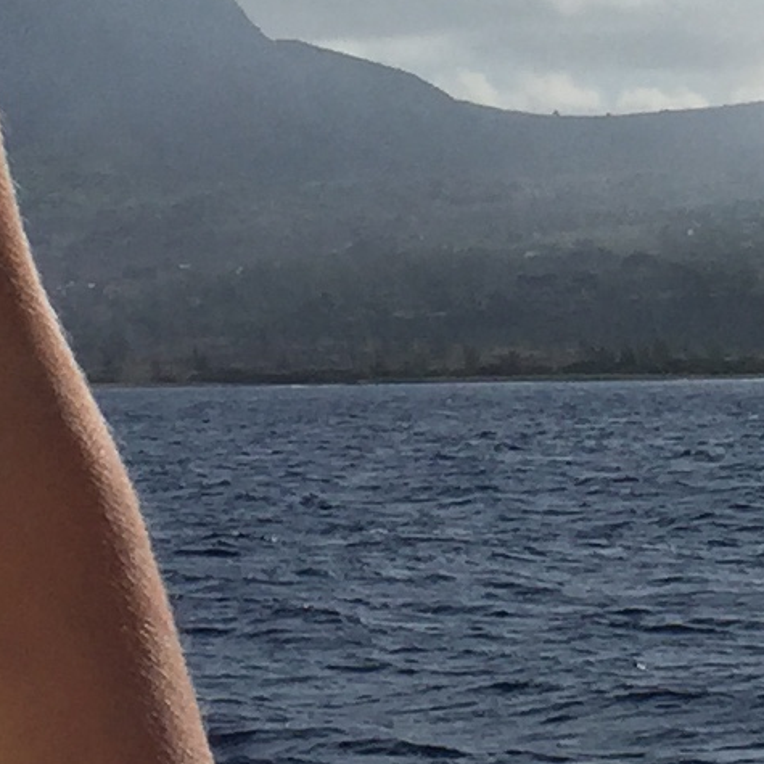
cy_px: -204
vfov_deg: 9.8
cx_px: 405
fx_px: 4395
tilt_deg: +6.8
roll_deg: +0.4
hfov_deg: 9.9
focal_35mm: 176
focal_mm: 4.15
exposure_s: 1/6623
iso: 32
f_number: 2.2
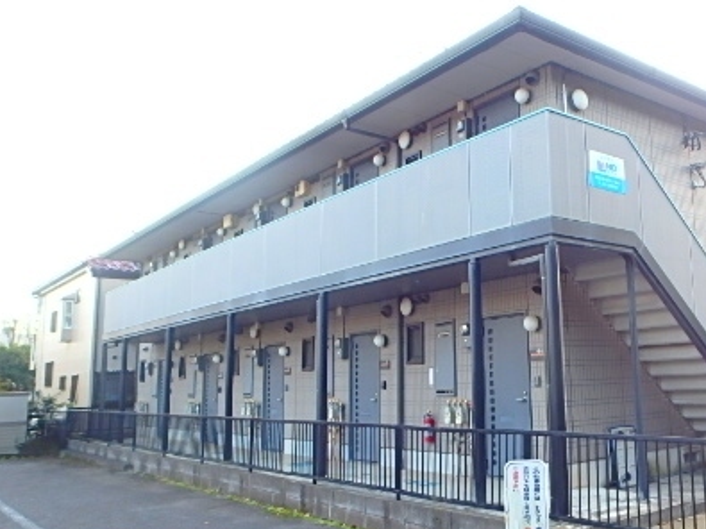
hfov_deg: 52.2
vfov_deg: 41.8
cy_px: 270
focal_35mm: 34
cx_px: 508
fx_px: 693
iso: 125
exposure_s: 1/60
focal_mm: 3.7
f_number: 3.5
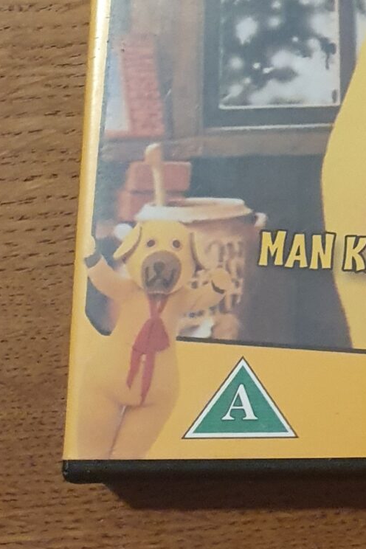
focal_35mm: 93
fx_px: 1418
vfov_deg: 20.9
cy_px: -48
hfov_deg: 13.8
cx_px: 550
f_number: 1.5
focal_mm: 4.32
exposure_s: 1/50
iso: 500
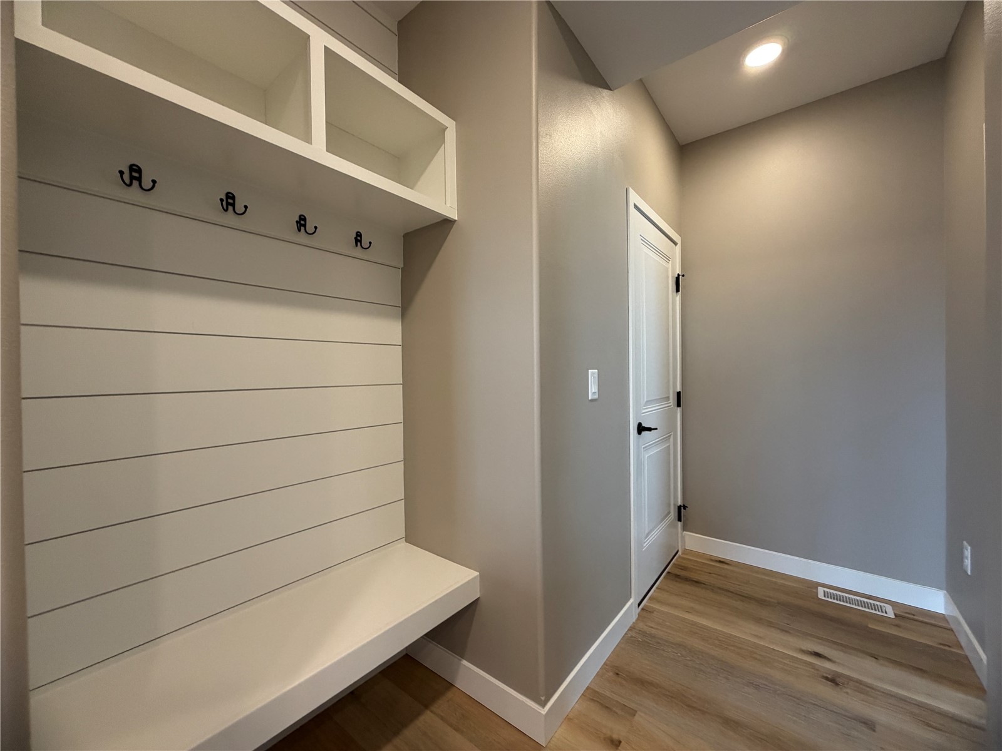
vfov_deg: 85.7
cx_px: 501
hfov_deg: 102.1
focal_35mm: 14
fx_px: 405
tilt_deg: -0.3
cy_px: 376
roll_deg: +1.3
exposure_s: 1/120
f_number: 2.2
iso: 320
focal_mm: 2.22
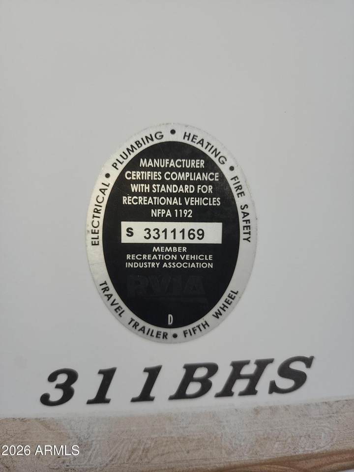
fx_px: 314
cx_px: 177
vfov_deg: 73.9
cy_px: 236
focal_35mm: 23
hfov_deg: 58.9
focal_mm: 6.4
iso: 12
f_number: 1.8
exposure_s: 1/726
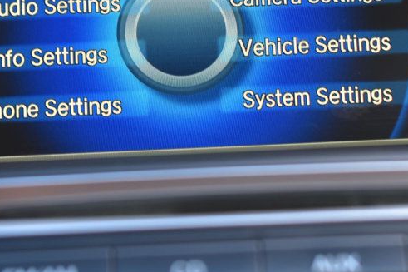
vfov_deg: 8.0
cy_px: 39
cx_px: 247
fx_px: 1949
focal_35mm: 172
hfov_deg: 11.9
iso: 400
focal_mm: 55
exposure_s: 1/20
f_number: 6.3
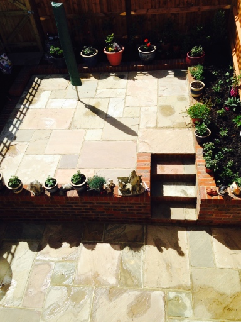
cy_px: 161
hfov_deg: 42.9
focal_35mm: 33
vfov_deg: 55.4
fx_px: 306
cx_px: 120
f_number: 2.4
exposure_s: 1/1595
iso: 50
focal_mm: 4.12
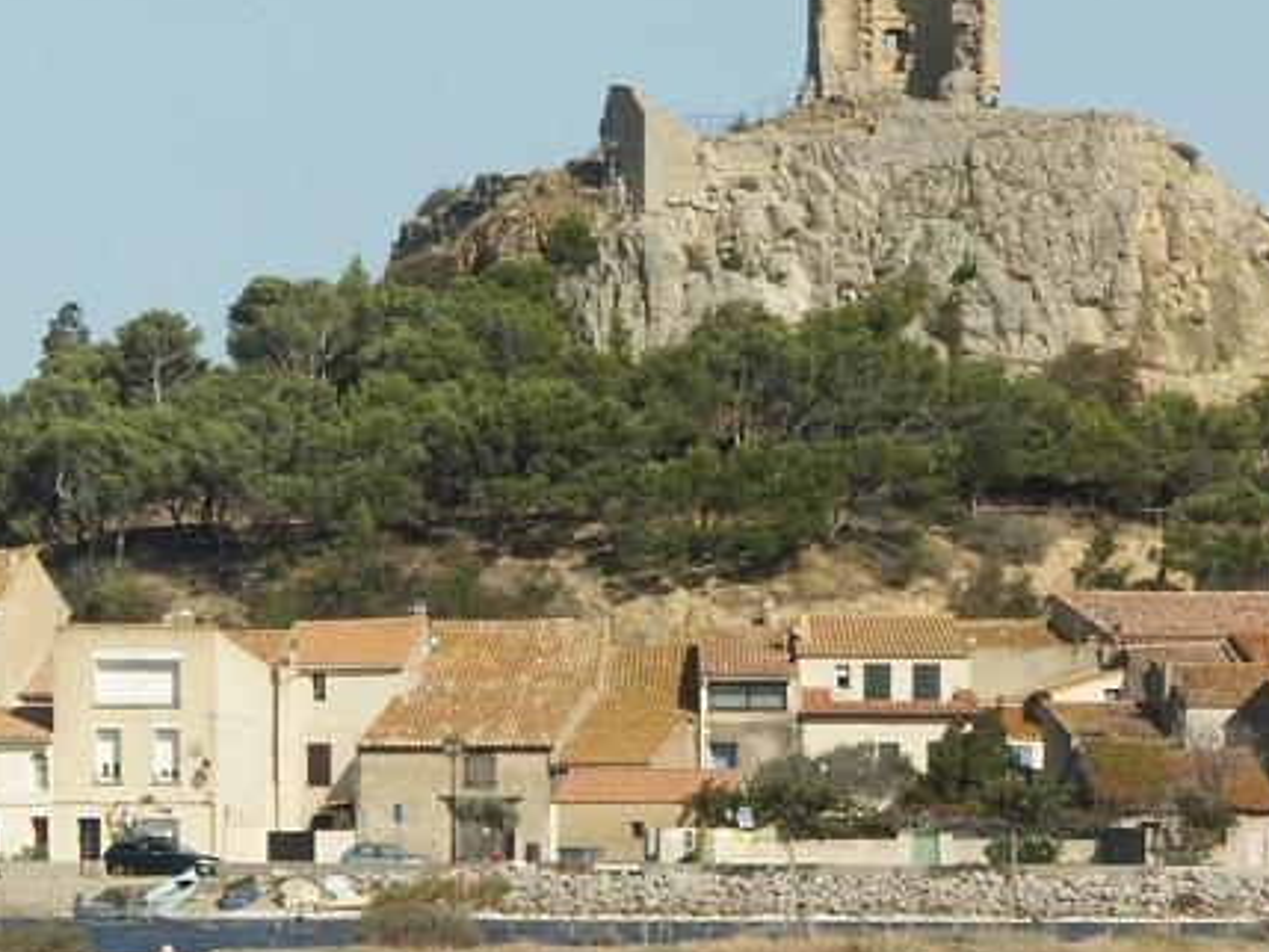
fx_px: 13128
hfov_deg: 5.5
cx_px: 219
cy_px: 378
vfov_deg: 4.2
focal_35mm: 358
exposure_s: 1/500
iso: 64
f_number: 6.3
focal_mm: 38.32
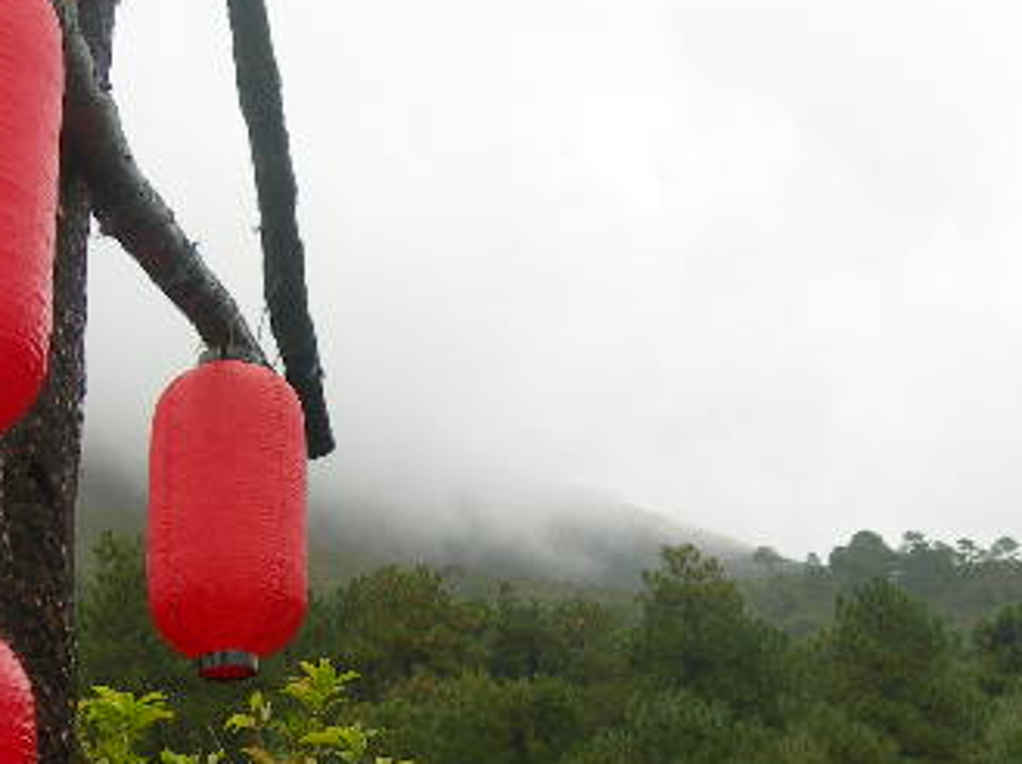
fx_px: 2182
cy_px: 652
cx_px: 435
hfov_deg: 26.3
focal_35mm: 74
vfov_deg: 19.6
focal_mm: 7.8
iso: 50
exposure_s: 1/186
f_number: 2.8
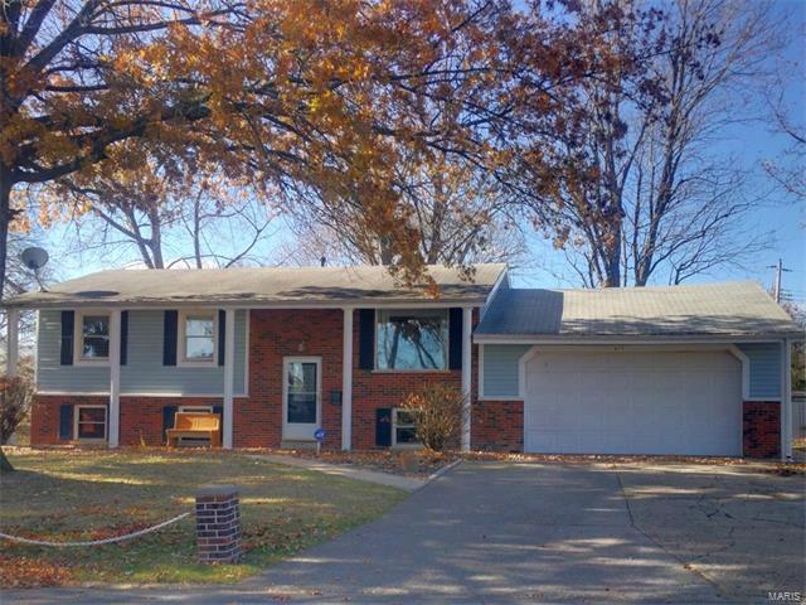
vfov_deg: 48.2
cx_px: 403
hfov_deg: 61.7
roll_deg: -0.6
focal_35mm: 29
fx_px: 675
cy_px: 302
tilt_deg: +1.6
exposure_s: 1/657
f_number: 2.2
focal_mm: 4.15
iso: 25
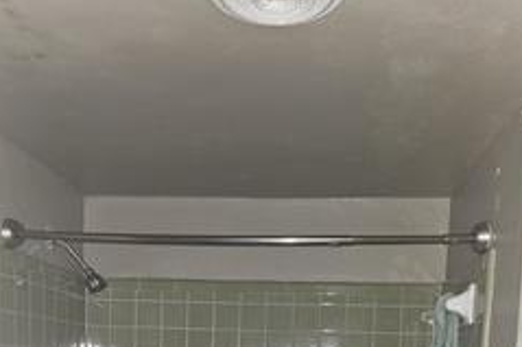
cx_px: 266
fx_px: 695
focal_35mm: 48
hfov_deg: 41.1
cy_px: 447
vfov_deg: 24.6
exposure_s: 1/12.5
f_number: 1.8
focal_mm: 5.4
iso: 125
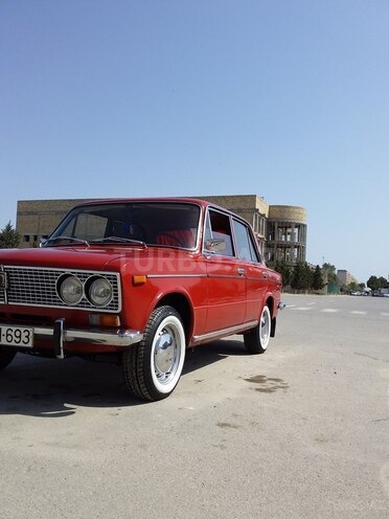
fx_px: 464
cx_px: 194
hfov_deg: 45.4
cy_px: 260
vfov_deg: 58.4
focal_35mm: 31
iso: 40
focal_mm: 3.3
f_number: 2.2
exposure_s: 1/2048
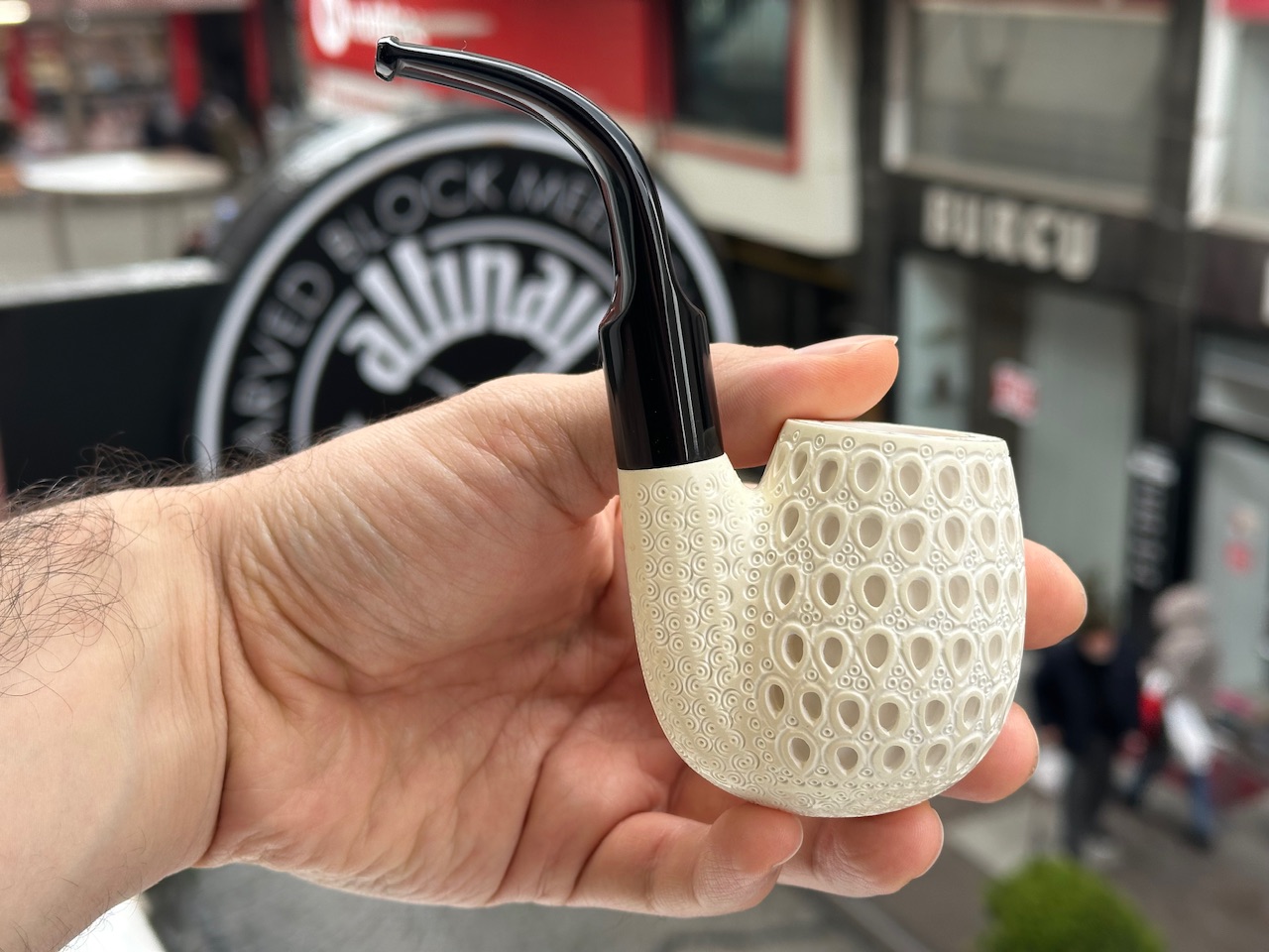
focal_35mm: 48
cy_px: 476
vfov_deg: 30.3
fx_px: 1760
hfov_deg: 39.7
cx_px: 634
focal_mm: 6.86
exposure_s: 1/264
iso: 64
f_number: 1.78
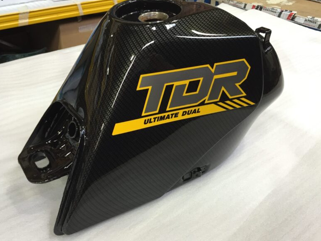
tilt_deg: -36.7
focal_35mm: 30
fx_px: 278
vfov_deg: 46.8
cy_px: 120
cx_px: 156
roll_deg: -2.9
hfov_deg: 59.9
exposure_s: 1/30
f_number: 2.2
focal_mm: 4.15
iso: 80
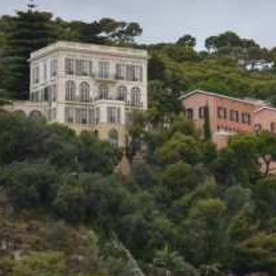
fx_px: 2075
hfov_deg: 7.6
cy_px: 115
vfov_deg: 7.6
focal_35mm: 230
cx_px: 228
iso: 140
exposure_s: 1/80
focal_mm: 70
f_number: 2.8
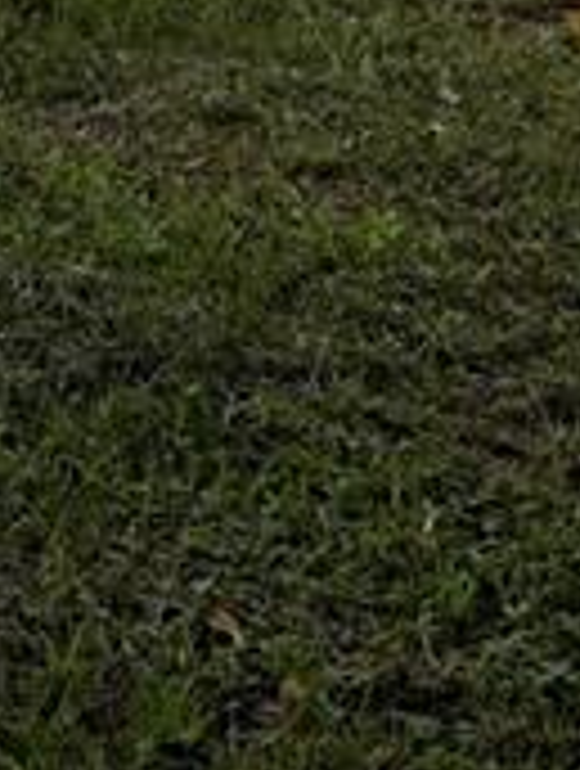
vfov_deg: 9.8
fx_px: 4051
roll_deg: -0.1
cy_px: -950
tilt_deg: -2.1
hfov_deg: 7.3
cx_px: -1097
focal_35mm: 182
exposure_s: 1/3534
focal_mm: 5.96
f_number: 1.6
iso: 50
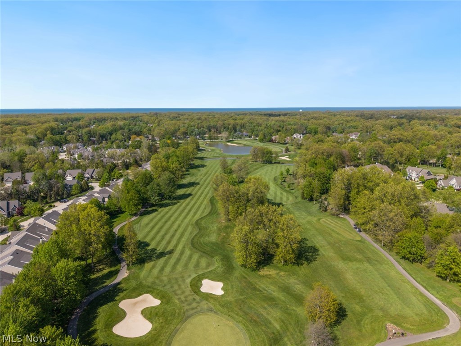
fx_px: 320
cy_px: 173
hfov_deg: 71.6
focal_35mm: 24
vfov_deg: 56.8
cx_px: 230
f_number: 1.8
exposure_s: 1/6000
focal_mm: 8.67
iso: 140
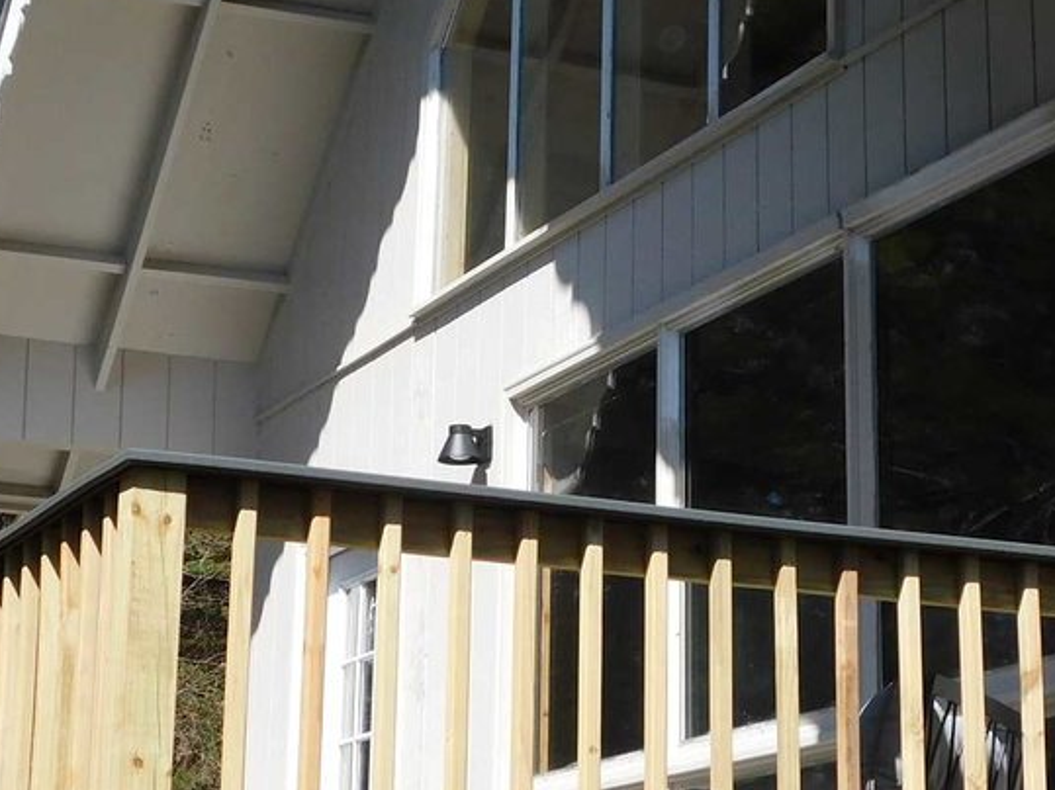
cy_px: 260
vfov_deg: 15.5
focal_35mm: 95
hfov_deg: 20.7
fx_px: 2895
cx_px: 534
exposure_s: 1/800
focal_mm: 7.1
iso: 125
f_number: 3.6
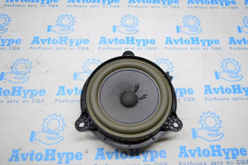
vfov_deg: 36.8
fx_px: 248
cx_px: 124
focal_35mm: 36
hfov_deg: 53.2
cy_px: 82
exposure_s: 1/800
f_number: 4
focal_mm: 24
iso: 6400
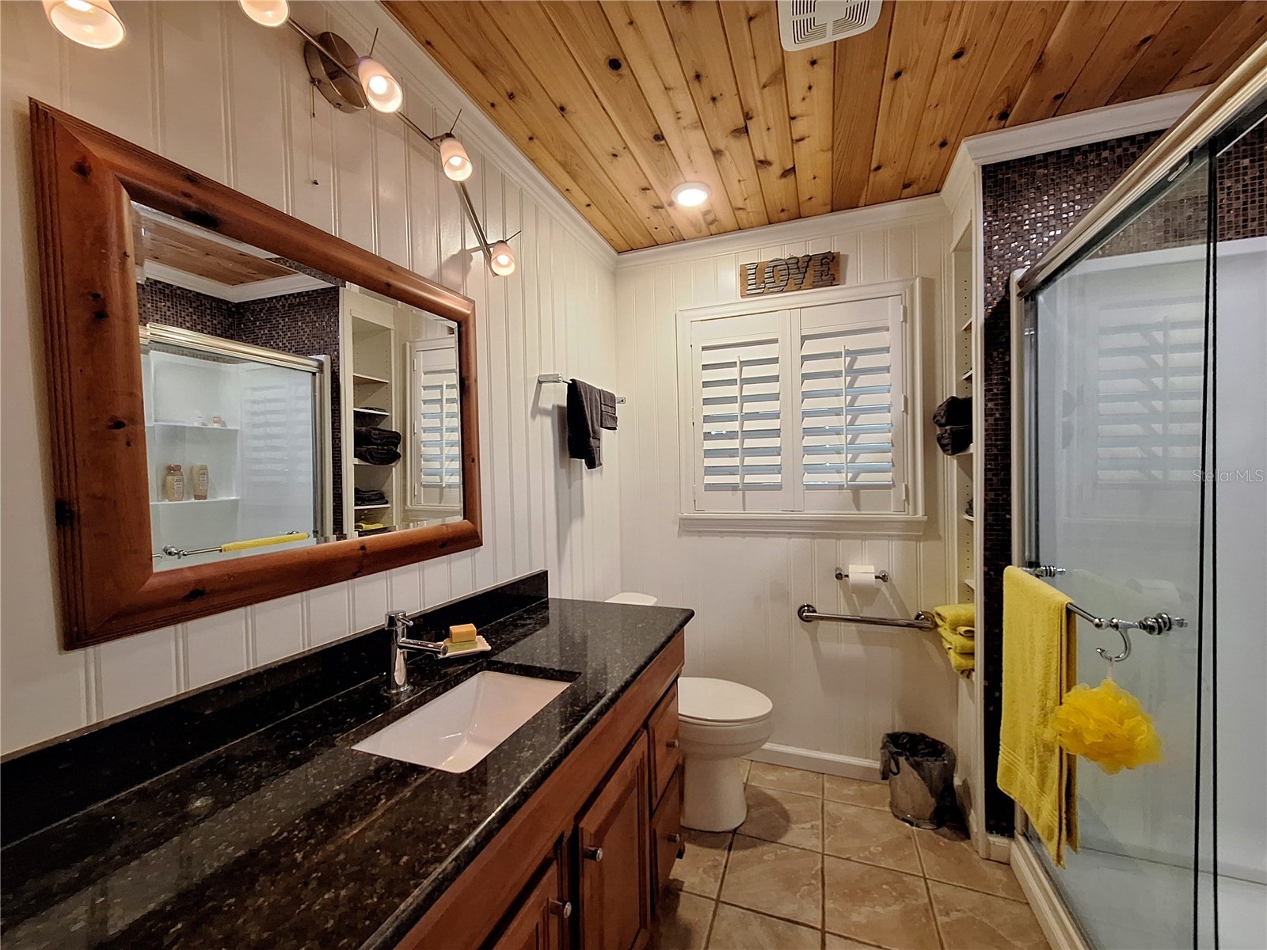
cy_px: 475
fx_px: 476
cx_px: 634
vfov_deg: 89.9
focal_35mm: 13
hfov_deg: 106.2
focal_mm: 1.74
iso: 200
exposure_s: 1/40
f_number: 2.2
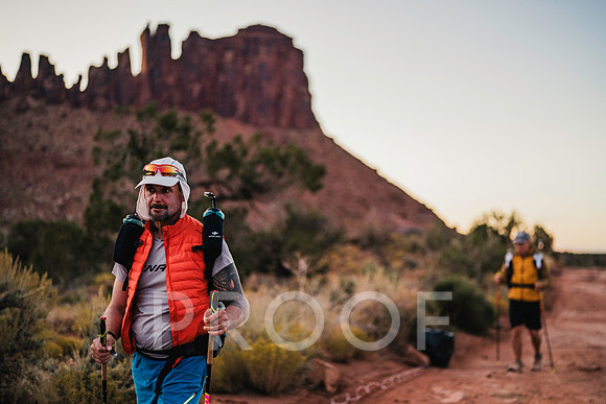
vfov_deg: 24.8
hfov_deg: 36.4
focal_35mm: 55
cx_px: 331
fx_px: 921
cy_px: 221
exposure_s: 1/100
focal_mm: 50
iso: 640
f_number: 1.4
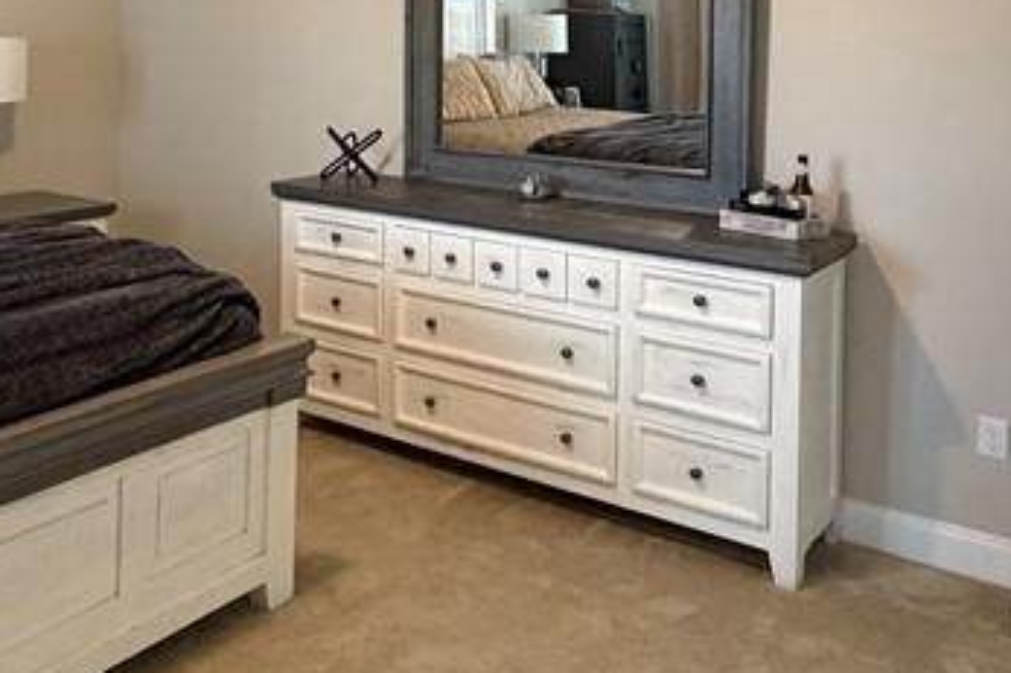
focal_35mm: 43
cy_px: 32
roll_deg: -1.6
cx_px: 178
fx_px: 1207
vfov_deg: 29.5
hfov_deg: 43.0
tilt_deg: +0.0
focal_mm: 2.22
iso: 640
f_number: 2.2
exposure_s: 1/60
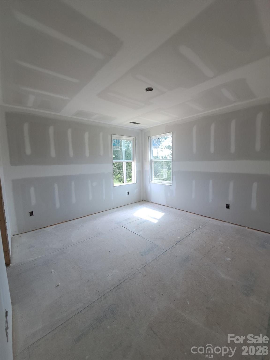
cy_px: 180
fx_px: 135
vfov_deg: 106.2
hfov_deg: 89.9
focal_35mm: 13
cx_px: 135
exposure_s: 1/120
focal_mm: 1.74
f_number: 2.2
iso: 50
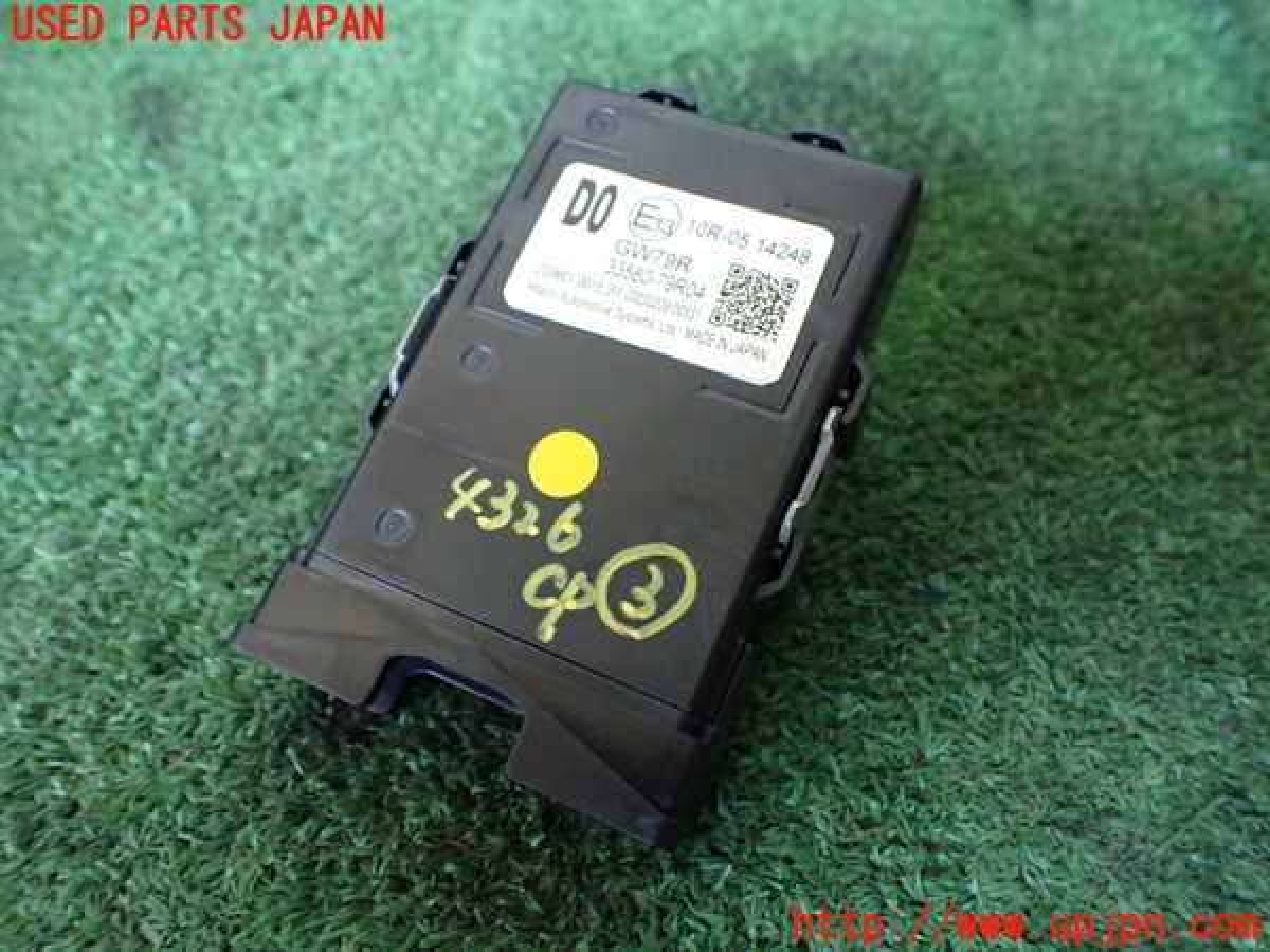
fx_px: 1101
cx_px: 635
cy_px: 476
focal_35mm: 30
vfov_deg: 46.8
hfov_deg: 60.0
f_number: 2.3
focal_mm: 5.4
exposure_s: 1/125
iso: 800
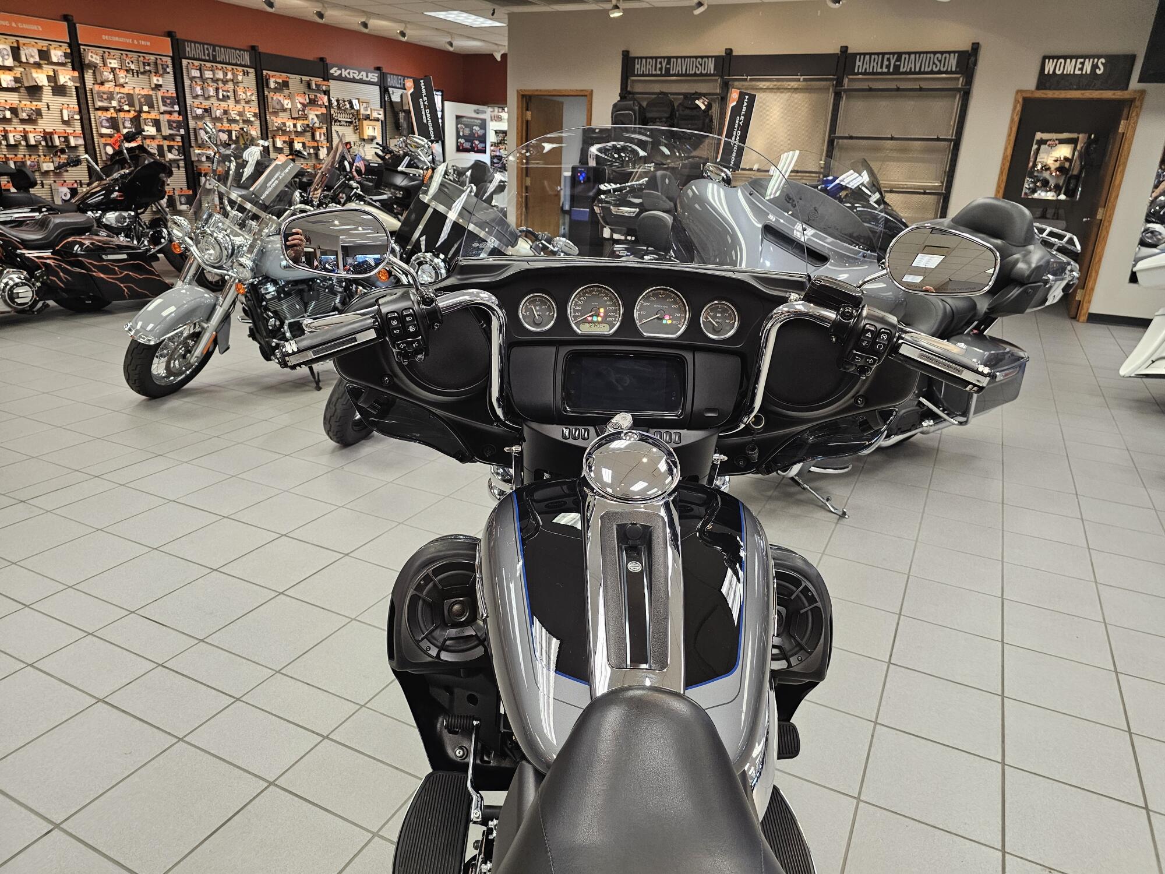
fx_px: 774
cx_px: 582
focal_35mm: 23
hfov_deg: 73.9
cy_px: 437
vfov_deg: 58.9
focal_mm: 6.3
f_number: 1.7
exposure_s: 1/120
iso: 250
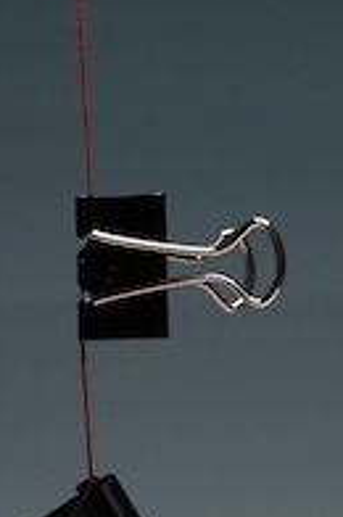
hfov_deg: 9.5
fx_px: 2051
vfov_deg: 13.9
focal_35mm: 143
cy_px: 633
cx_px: 62
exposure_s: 1/125
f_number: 4.5
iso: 500
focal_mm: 23.3
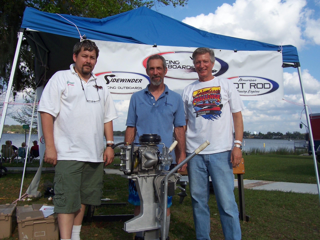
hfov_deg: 54.0
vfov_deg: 41.8
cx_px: 160
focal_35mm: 34
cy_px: 120
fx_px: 314
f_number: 5.6
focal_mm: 5.6
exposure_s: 1/500
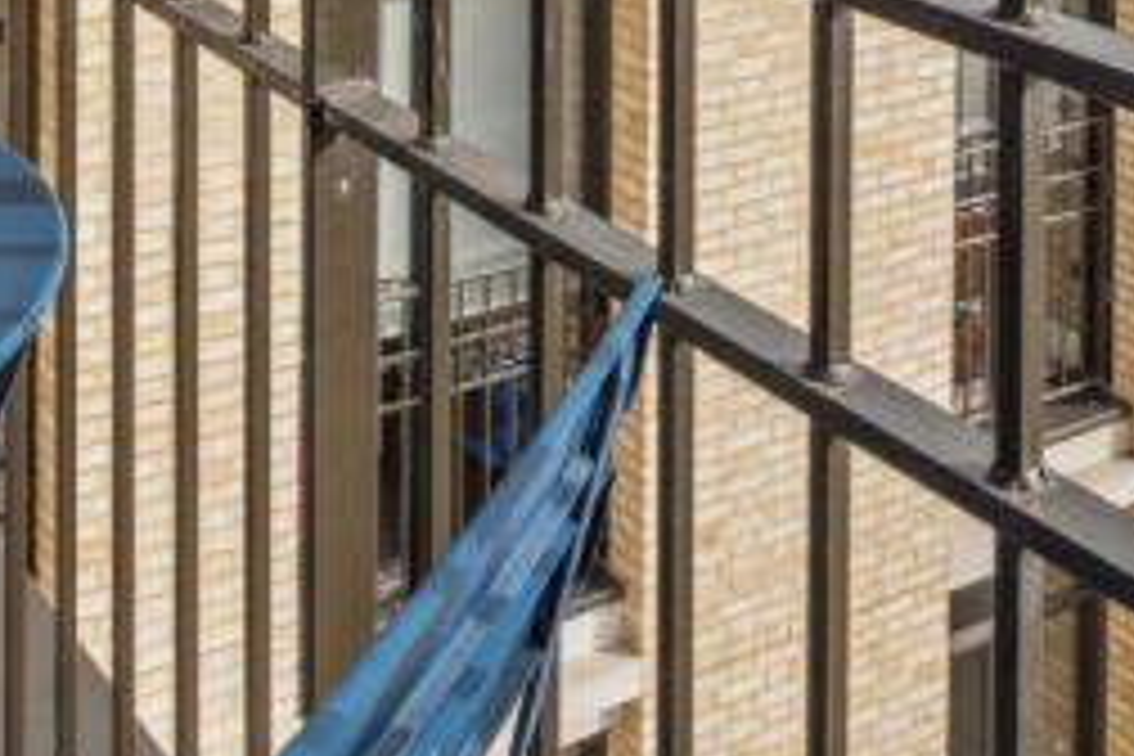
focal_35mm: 65
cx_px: 522
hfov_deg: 30.9
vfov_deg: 17.1
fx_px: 2047
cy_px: -610
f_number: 11
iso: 1000
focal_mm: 16
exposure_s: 1/1600
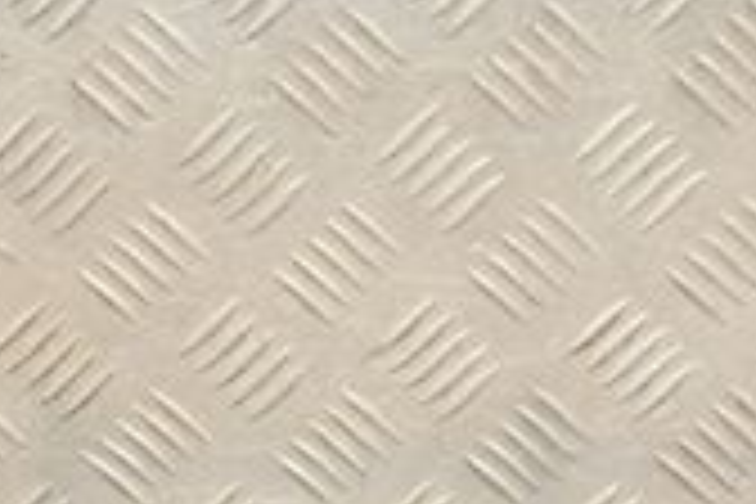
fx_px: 3843
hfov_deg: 11.2
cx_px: 72
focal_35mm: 183
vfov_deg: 7.5
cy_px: 576
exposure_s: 1/200
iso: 800
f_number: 6.3
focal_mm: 32
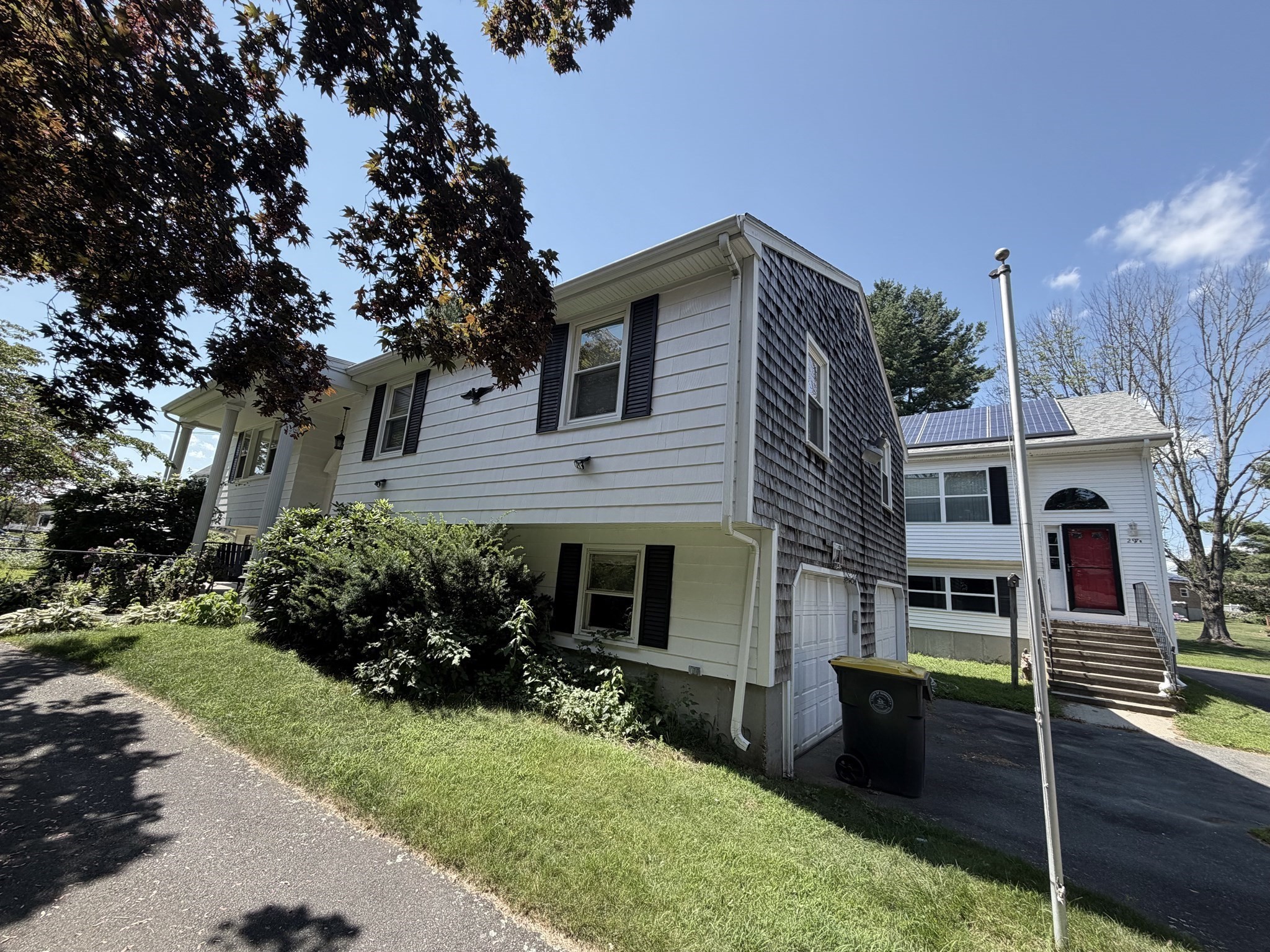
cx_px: 635
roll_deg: -4.4
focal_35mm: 14
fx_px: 514
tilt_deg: +12.2
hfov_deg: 102.1
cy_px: 476
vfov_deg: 85.7
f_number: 2.2
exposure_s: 1/672
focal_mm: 2.22
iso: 40
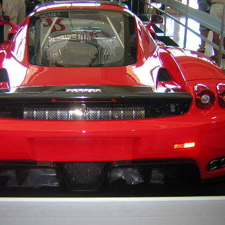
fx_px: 368
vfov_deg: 34.0
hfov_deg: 33.9
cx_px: 87
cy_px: 109
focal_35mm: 50
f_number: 2.6
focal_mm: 4.7
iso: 110
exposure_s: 1/60.1
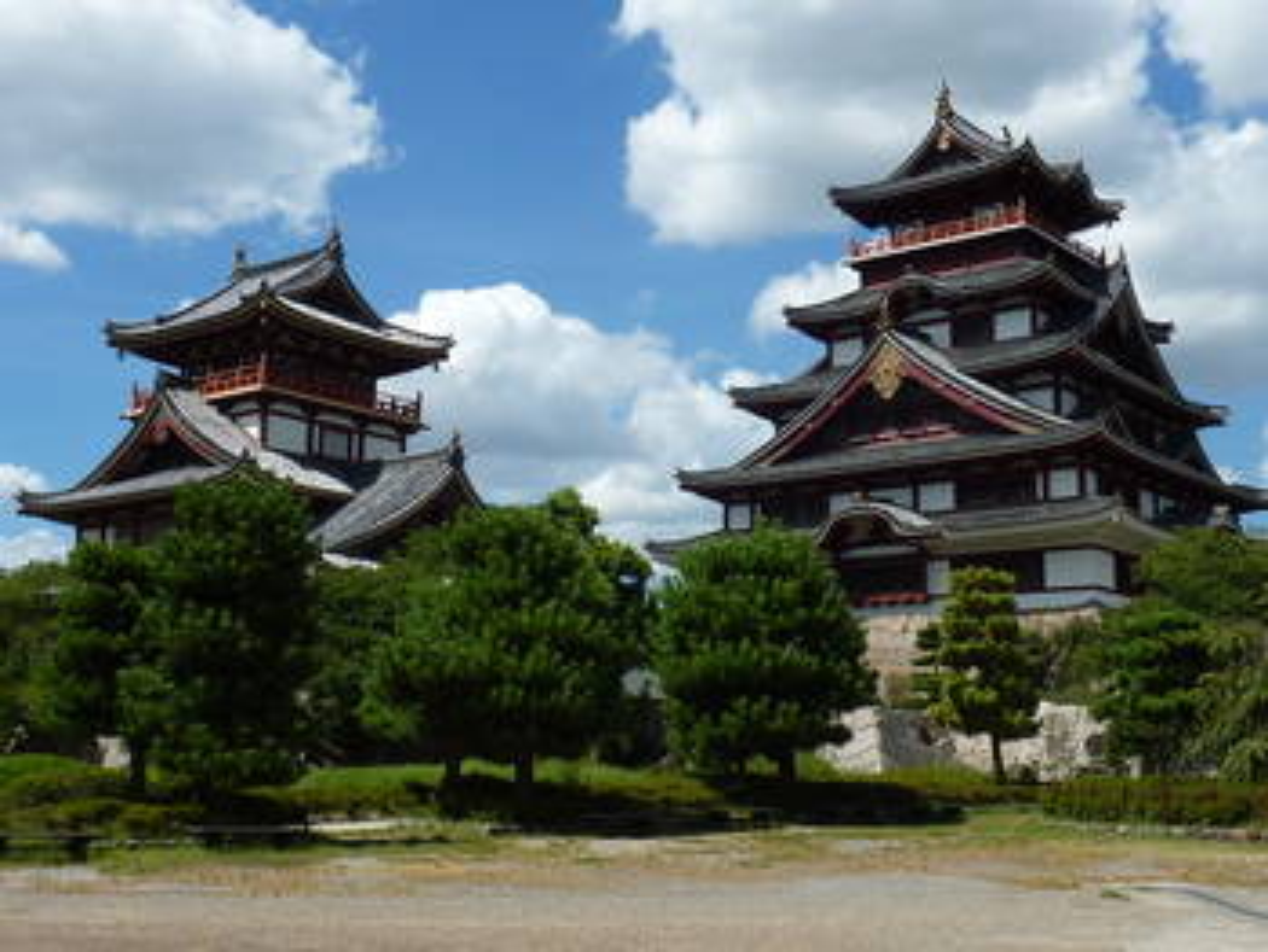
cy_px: 476
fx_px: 1650
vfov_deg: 32.2
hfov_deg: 42.0
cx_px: 634
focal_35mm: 45
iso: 80
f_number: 5.6
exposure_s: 1/500
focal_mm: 4.1
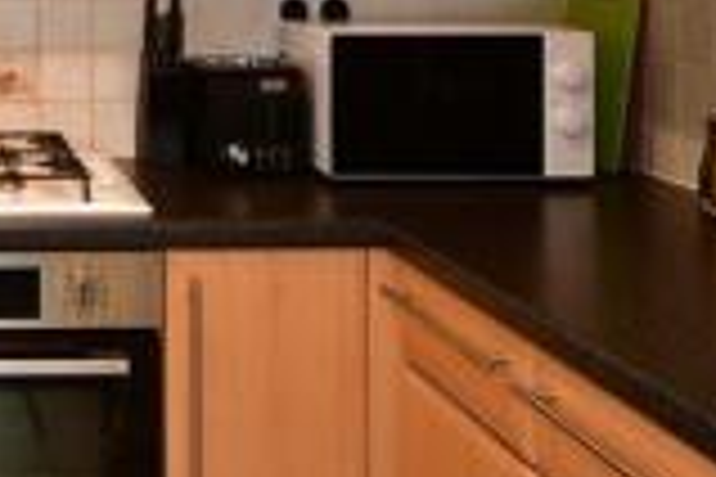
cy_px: -101
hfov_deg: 29.1
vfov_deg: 20.4
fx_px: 1233
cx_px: -81
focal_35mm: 62
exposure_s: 1/4
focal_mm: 10
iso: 160
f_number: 7.1
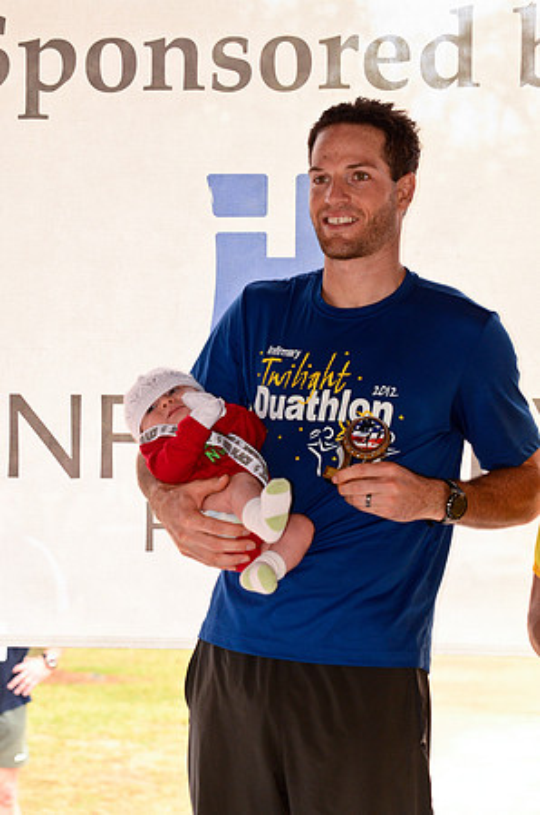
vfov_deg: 21.0
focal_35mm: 98
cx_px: 270
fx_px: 2204
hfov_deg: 14.0
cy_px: 408
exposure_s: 1/125
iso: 640
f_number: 4.5
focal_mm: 65
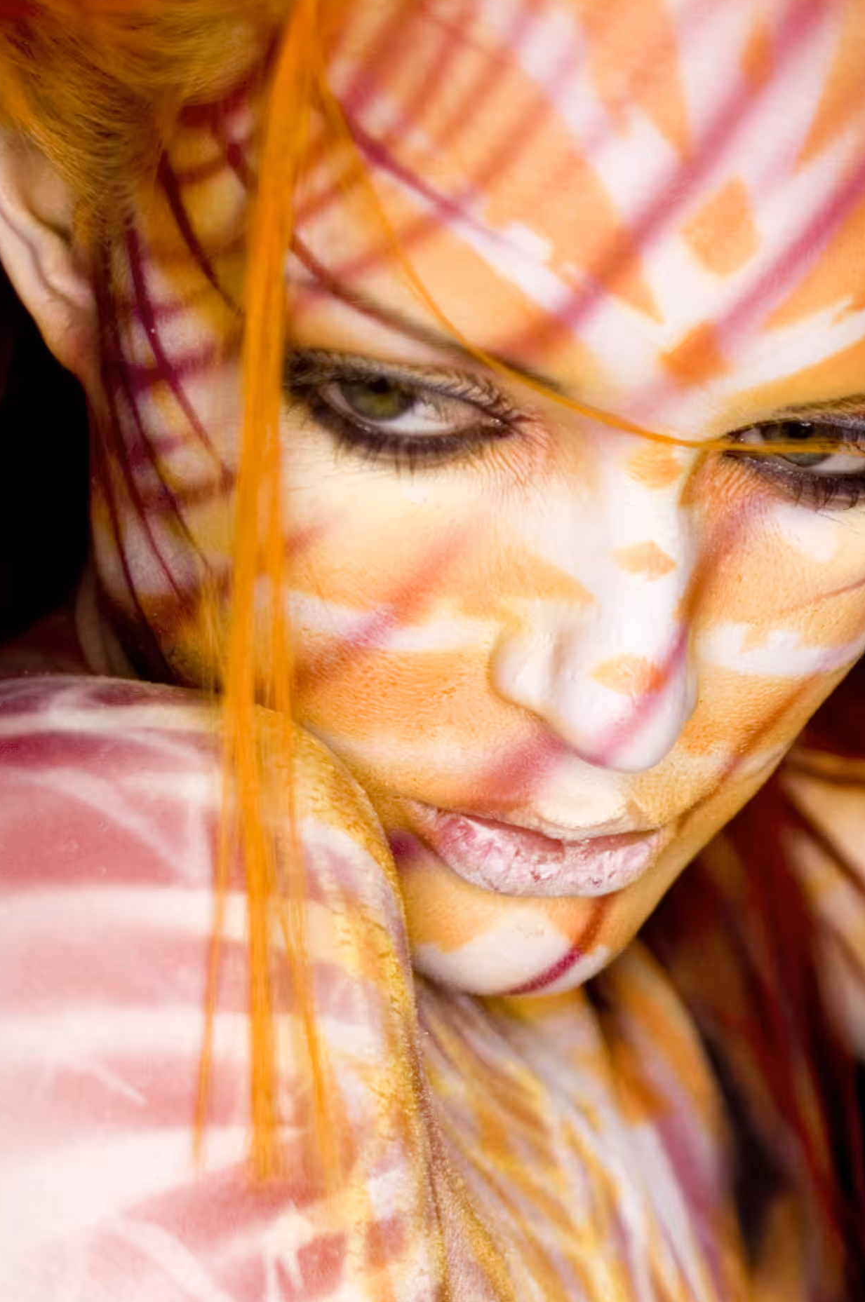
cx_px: 838
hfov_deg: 13.9
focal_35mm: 97
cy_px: 1258
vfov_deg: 20.5
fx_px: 3506
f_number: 1.8
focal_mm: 28
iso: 200
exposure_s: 1/200
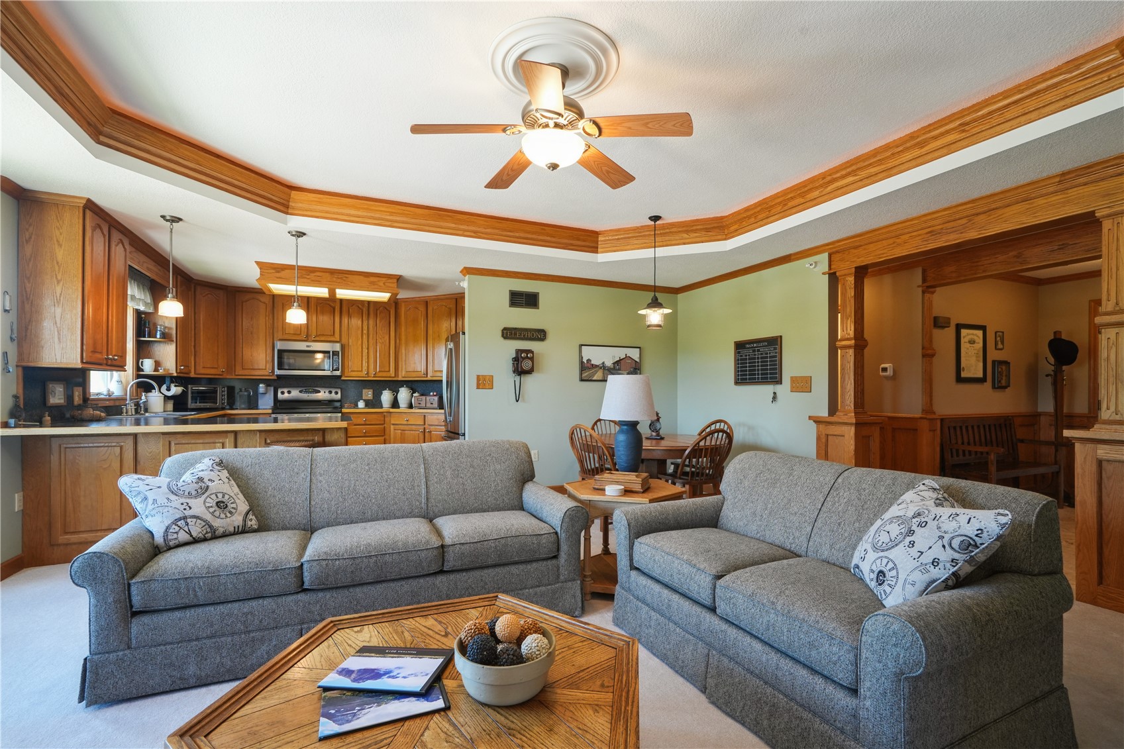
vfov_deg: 73.7
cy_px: 374
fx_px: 499
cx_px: 562
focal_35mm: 16
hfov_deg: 96.7
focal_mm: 16
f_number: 10
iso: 400
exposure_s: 1/6
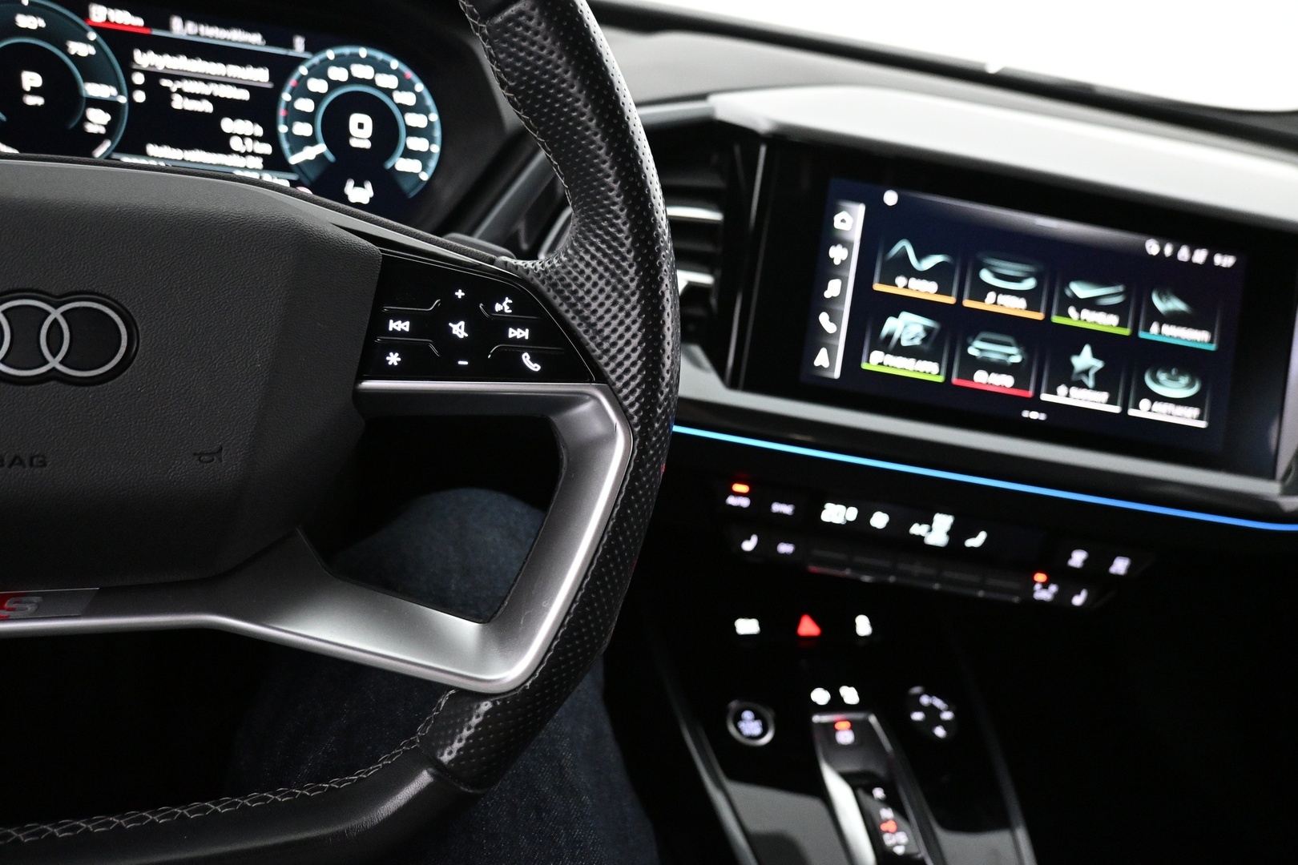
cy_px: 432
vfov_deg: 53.1
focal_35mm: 24
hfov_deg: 73.7
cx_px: 649
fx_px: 865
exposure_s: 1/50
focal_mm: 16
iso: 4000
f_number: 3.5
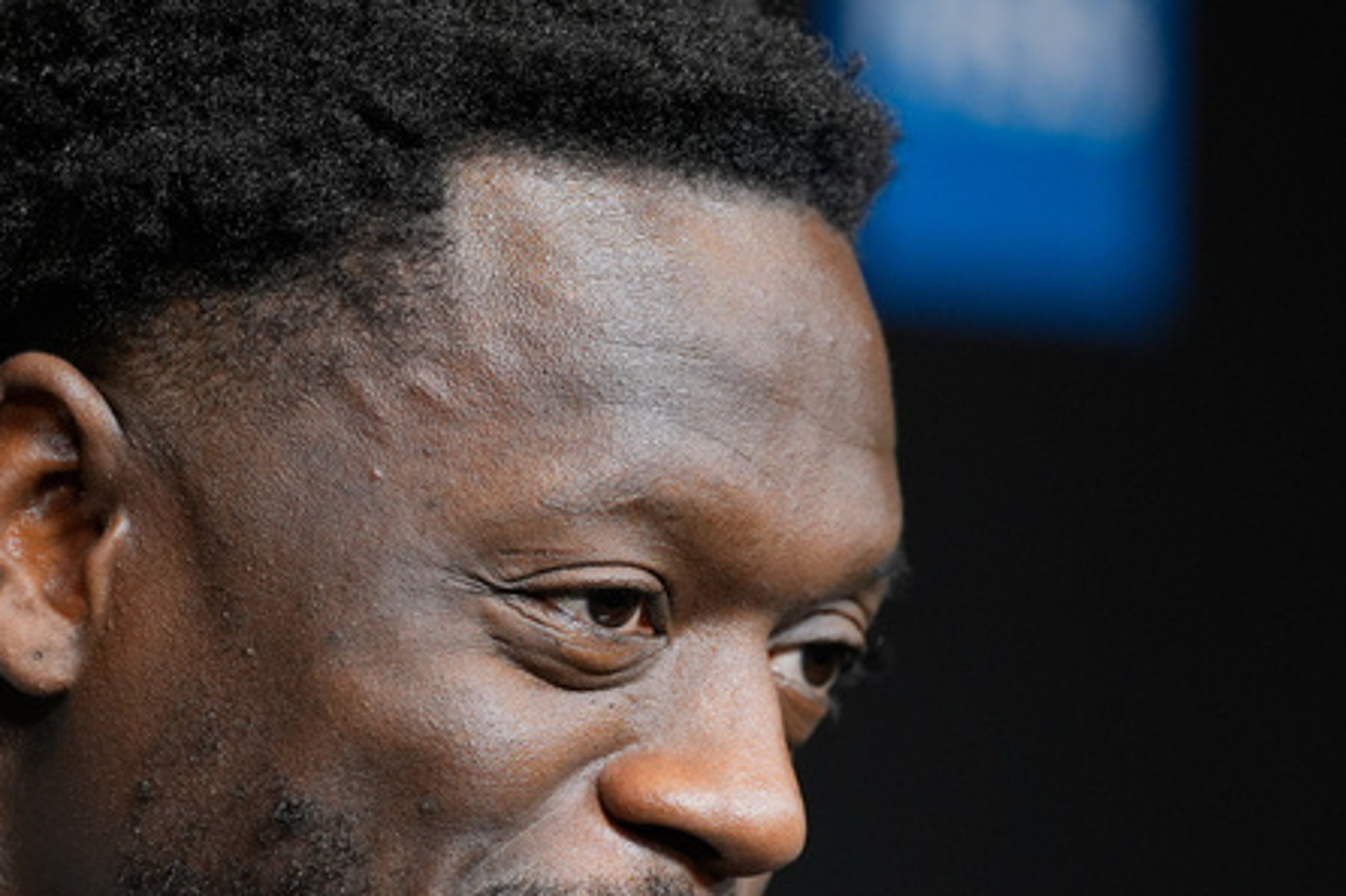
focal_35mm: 459
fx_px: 17154
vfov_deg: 3.0
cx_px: 238
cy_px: 612
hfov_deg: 4.5
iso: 800
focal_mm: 200
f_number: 2.8
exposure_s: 1/320
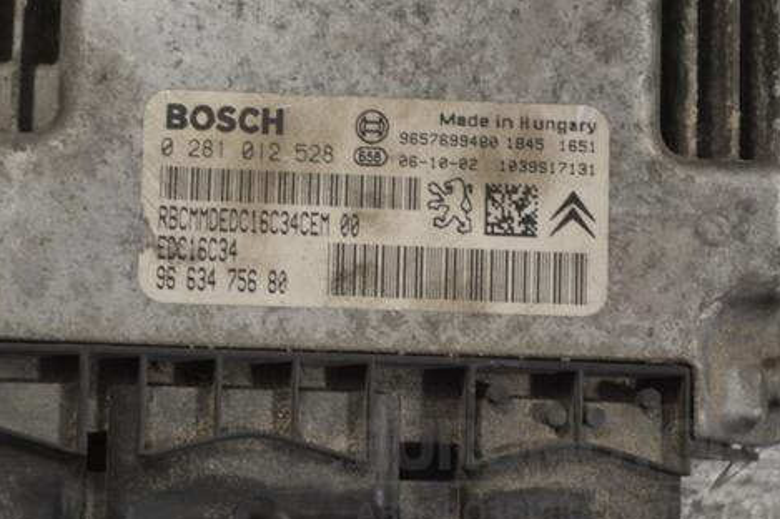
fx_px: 2287
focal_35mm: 106
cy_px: 223
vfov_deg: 12.9
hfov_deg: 19.3
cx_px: 324
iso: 450
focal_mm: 55
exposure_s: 1/60
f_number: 5.6
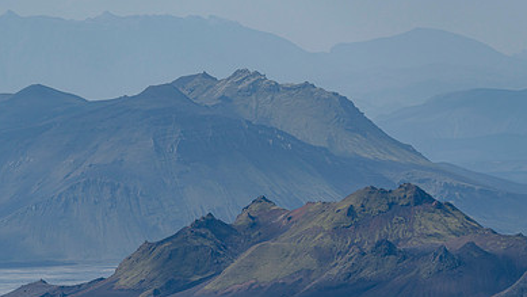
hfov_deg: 3.6
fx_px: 8400
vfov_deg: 2.0
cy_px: 96
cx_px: 251
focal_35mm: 601
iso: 200
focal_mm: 385
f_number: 7.1
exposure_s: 1/1250
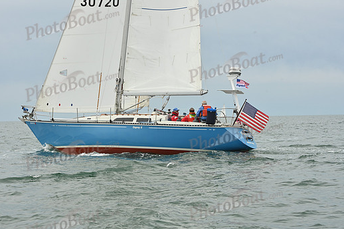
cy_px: 110
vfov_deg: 17.3
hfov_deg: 25.7
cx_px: 155
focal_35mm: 79
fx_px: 755
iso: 320
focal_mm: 70
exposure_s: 1/800
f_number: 10
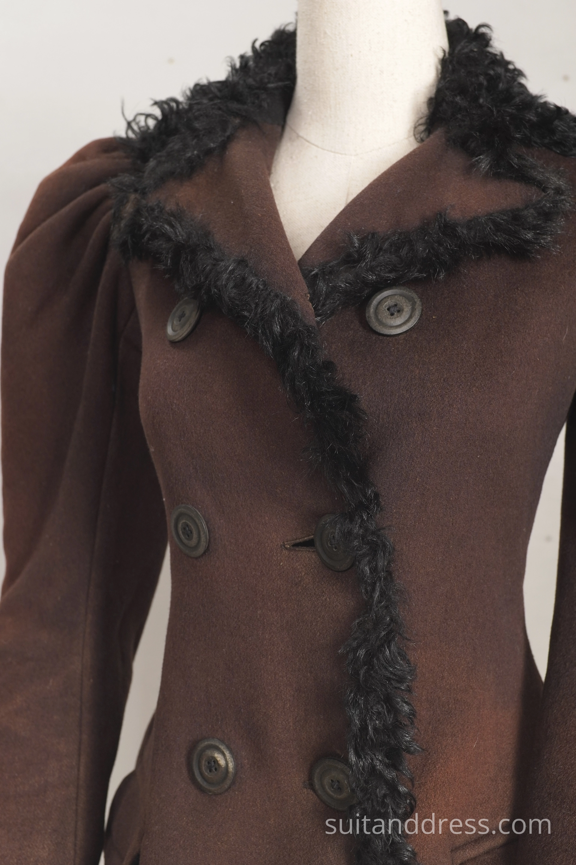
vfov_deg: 41.1
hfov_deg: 28.1
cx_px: 288
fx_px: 1152
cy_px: 432
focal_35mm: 48
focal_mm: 32
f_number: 5.6
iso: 320
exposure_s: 1/25
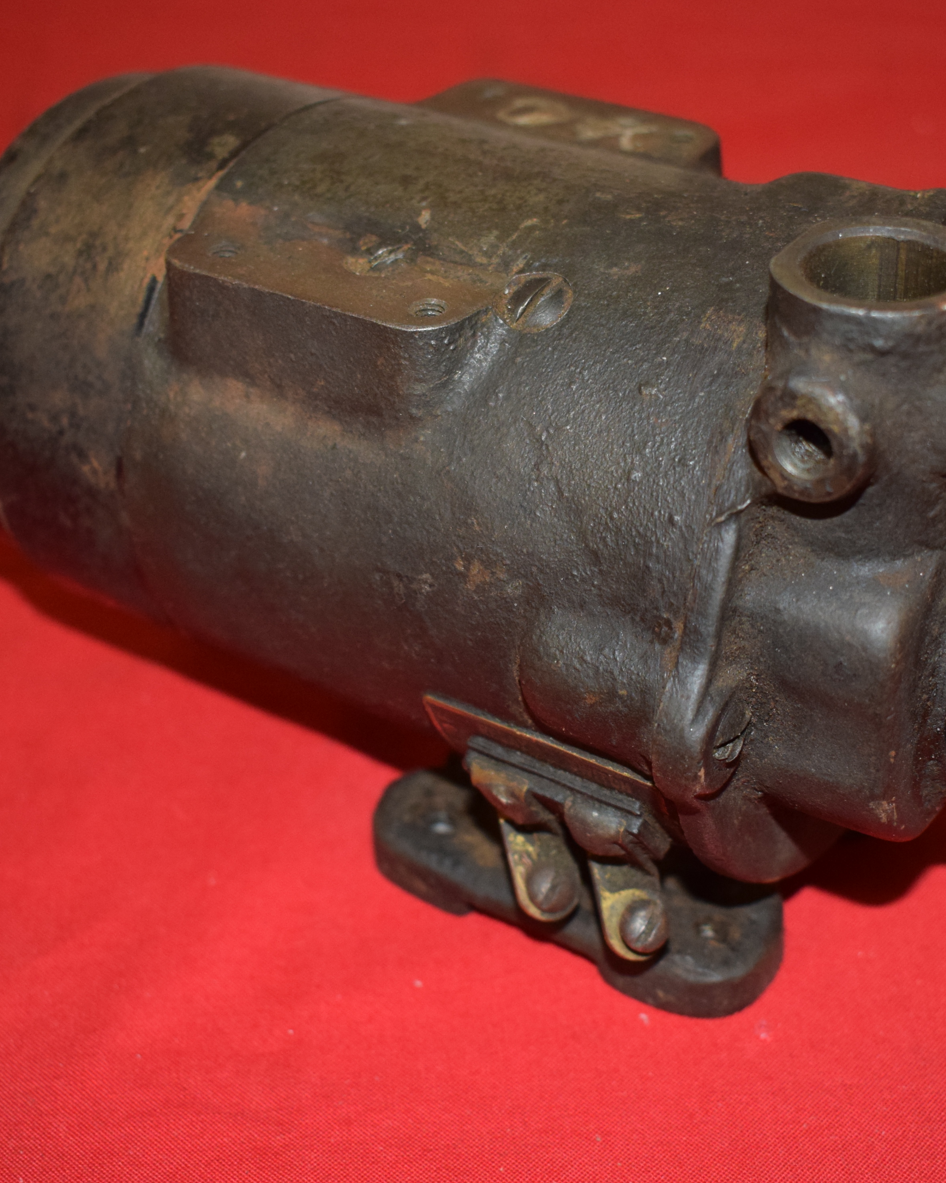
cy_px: 600
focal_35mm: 60
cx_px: 532
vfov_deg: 31.4
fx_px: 2099
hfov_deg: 25.4
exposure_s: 1/200
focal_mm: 28
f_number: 5
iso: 1250
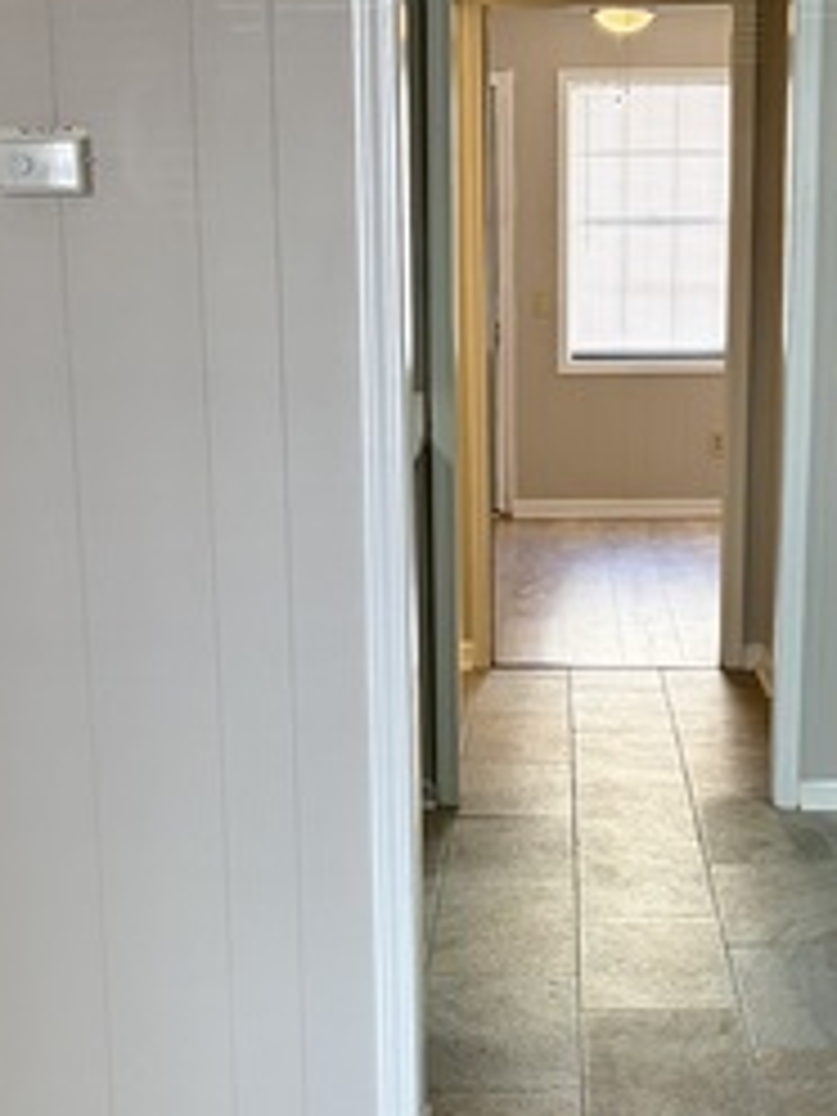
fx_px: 2257
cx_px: 522
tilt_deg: -14.7
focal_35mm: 70
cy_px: 821
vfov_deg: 27.4
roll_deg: +0.9
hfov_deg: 21.0
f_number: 1.6
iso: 125
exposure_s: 1/120
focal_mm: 5.96
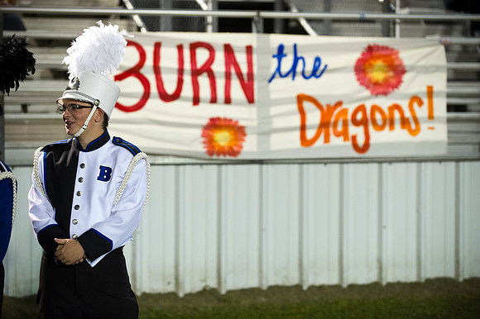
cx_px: 240
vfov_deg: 11.8
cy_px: 160
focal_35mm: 116
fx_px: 1546
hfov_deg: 17.7
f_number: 2.8
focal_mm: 116
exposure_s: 1/200
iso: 3200
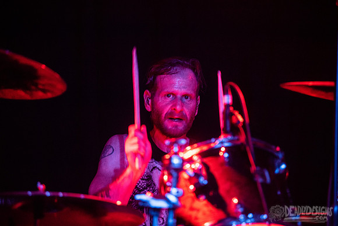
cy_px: 113
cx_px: 169
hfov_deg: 12.1
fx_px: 1596
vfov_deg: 8.1
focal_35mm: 170
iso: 3200
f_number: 3.2
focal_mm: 170
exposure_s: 1/250
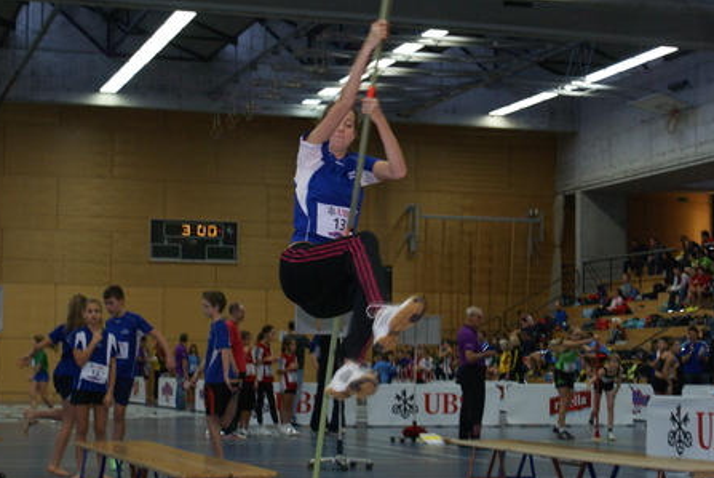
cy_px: 197
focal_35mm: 82
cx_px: 383
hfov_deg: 24.8
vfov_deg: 16.8
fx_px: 1620
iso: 400
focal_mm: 45
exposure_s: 1/80
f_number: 5.6
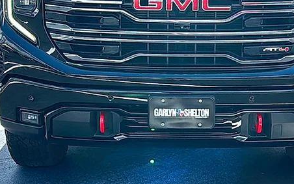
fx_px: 513
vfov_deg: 20.0
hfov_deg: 31.8
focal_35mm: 64
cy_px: 24
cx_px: 183
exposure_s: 1/2538
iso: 80
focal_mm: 6.86
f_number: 1.78
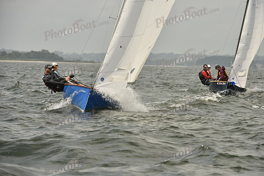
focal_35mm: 260
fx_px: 1907
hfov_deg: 7.9
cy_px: 88
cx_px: 132
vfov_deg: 5.3
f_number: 8
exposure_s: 1/1250
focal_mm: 260
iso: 320
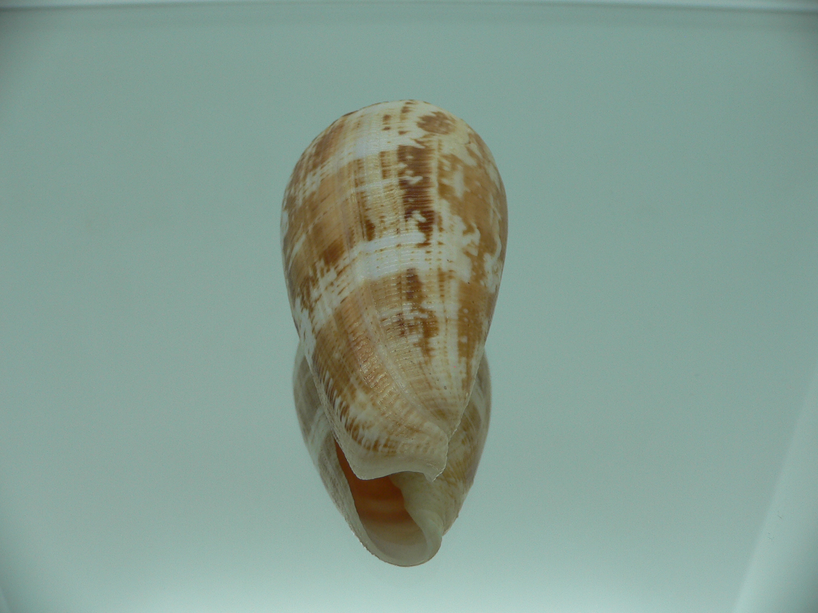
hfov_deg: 52.6
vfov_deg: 40.7
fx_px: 827
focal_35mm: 35
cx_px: 409
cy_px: 306
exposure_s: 1/80
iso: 80
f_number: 2.8
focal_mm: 4.6
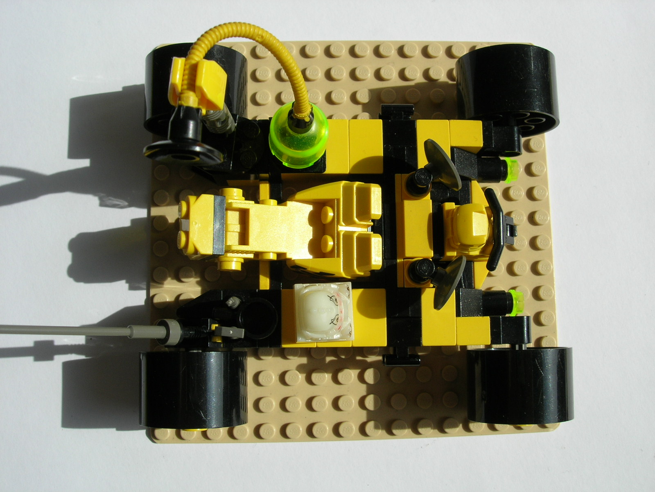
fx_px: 719
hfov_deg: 49.0
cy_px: 246
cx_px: 328
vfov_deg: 37.7
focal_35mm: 38
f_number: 4.8
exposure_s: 1/623
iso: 64
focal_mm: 7.8
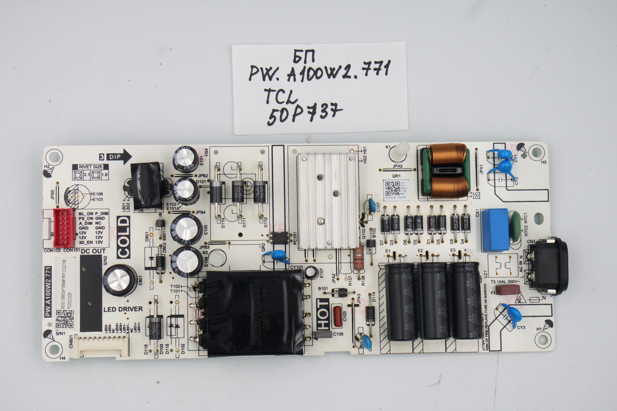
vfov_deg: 20.3
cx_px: 308
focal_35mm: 67
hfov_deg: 30.1
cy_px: 206
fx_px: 1148
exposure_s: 1/100
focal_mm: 25
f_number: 5.6
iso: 200
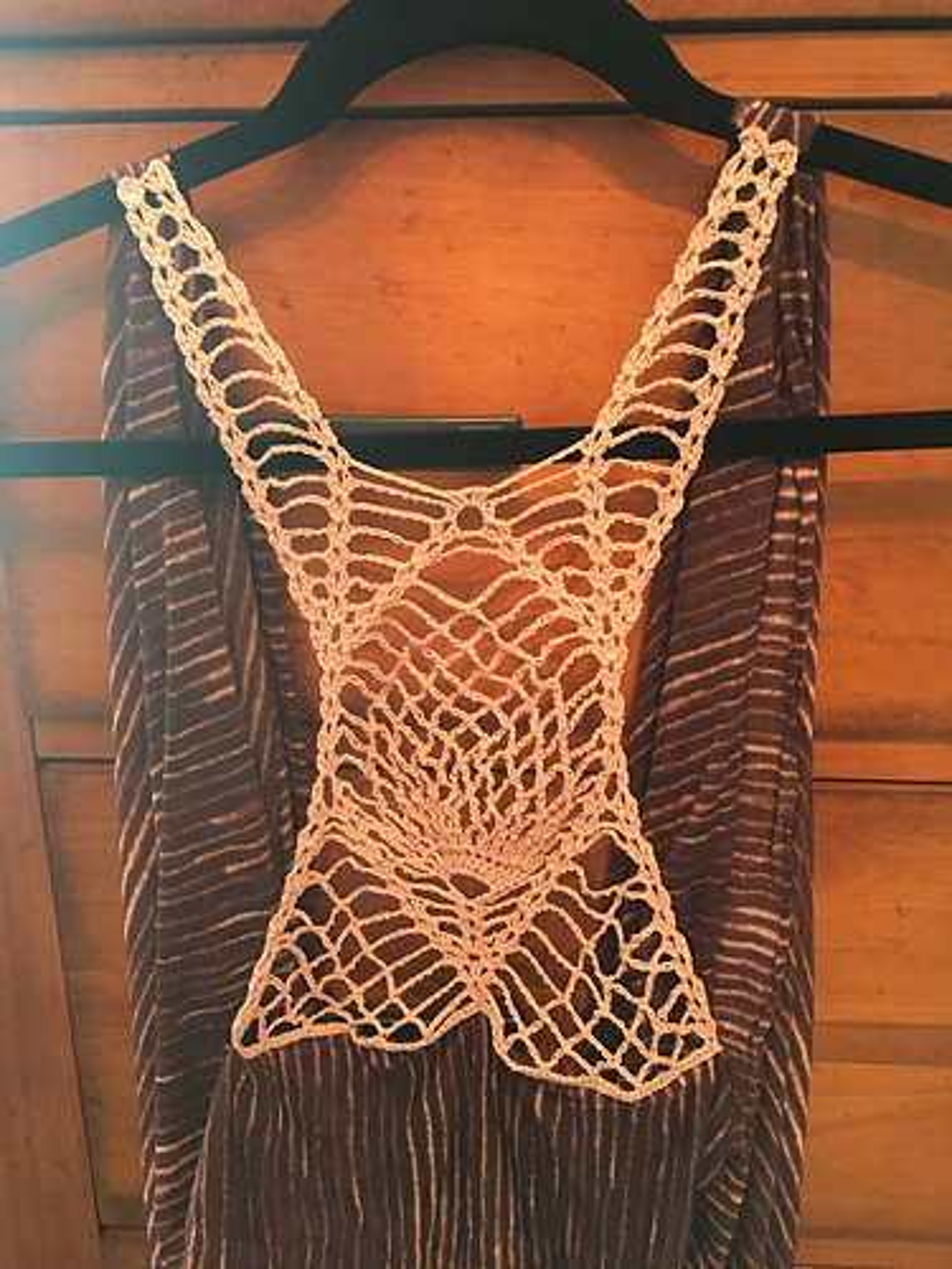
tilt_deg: -17.0
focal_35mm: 29
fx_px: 1063
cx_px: 476
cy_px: 634
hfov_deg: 48.2
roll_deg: +0.5
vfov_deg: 61.7
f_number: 2.2
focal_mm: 4.15
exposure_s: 1/15
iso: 250
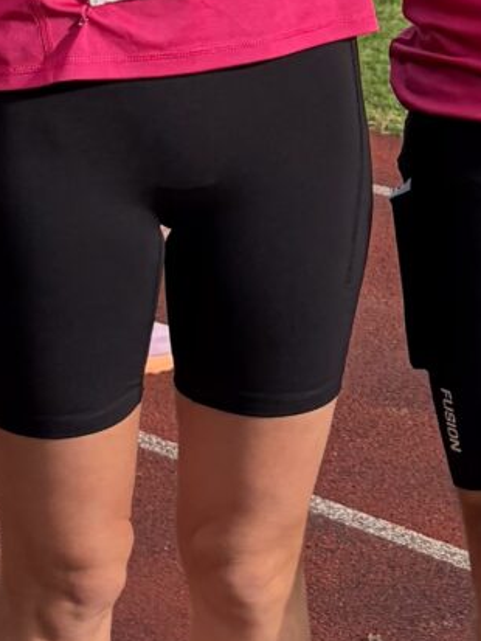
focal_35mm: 161
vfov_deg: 12.1
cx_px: 636
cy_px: -71
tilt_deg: -8.8
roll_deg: +1.4
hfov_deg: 9.1
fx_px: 2981
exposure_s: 1/2075
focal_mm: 5.96
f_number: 1.6
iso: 50
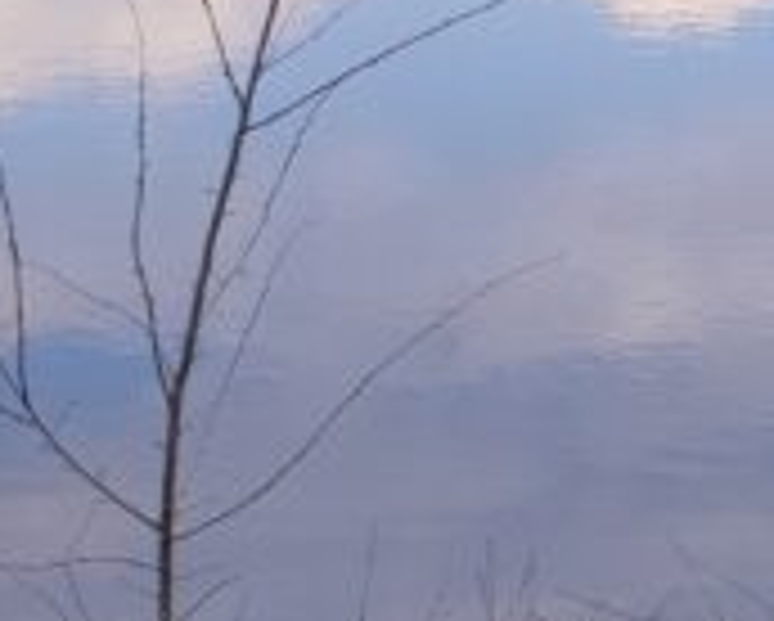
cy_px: -144
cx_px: 2286
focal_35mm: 145
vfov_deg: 10.5
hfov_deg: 10.1
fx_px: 3325
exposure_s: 1/520
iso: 50
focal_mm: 4.7
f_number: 1.79
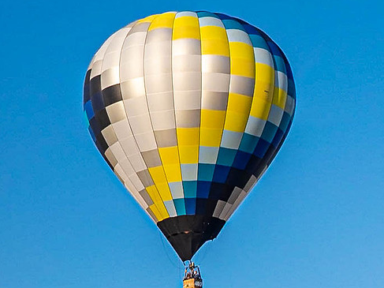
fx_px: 1120
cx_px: 187
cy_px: 180
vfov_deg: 14.6
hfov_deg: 19.5
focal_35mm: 101
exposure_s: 1/170
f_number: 8
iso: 200
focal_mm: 18.5
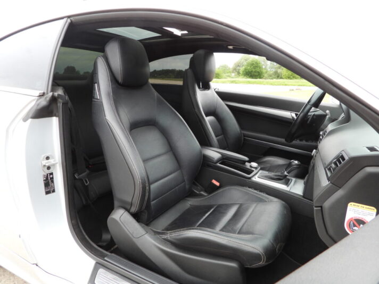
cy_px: 142
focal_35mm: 24
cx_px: 190
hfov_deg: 71.6
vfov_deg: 56.8
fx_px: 263
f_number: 2.8
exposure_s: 1/100
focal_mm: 4.3
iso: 100
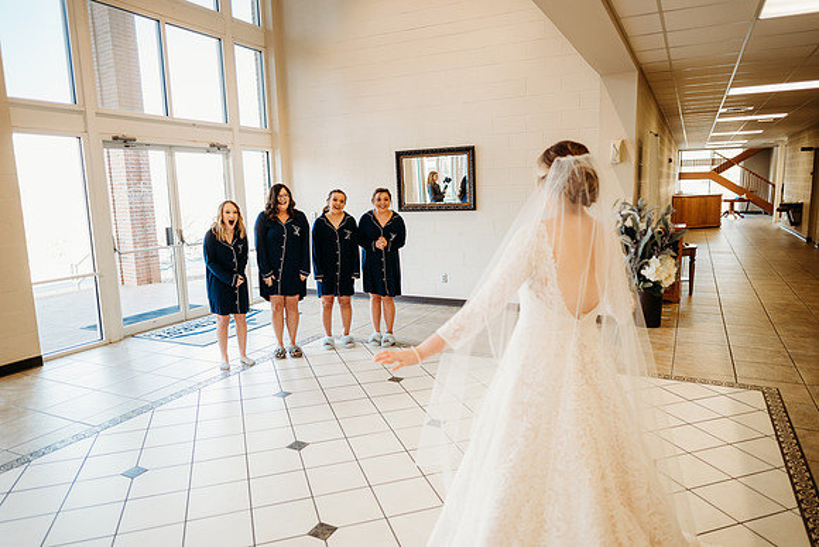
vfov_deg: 53.2
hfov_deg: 73.7
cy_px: 274
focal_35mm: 24
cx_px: 410
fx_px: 546
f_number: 1.8
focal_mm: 24
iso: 400
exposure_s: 1/160
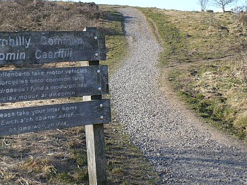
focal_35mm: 65
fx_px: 464
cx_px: 75
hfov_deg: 29.5
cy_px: 105
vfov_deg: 22.6
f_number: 2.8
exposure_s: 1/640
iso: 100
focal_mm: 6.1
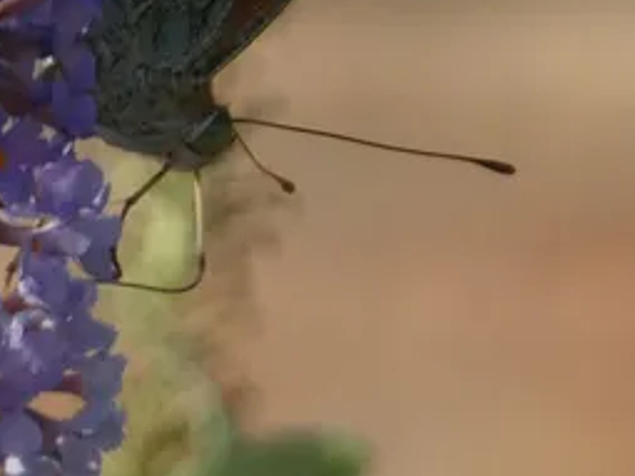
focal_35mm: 1293
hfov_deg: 1.5
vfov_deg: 1.1
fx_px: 23708
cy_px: -37
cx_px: 142
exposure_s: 1/100
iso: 80
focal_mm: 92.3
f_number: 5.6
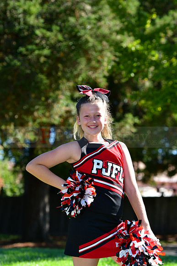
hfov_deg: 8.3
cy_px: 133
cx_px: 88
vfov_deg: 12.4
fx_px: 1216
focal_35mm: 165
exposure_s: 1/800
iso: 400
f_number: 4.5
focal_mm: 110
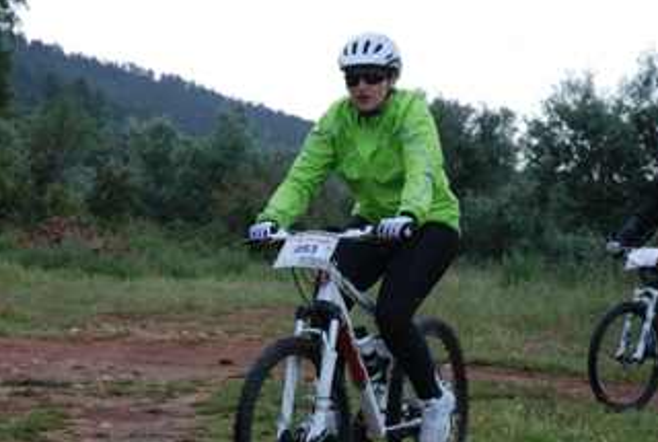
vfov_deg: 10.6
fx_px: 2382
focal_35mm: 130
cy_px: 261
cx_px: 294
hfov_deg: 15.7
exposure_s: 1/400
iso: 320
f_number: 5
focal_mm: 62
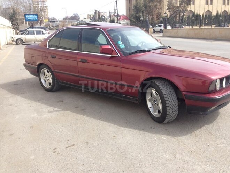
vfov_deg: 42.9
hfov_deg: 55.4
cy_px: 86
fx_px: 219
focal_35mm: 33
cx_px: 115
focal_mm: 4.12
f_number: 2.4
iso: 50
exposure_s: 1/713
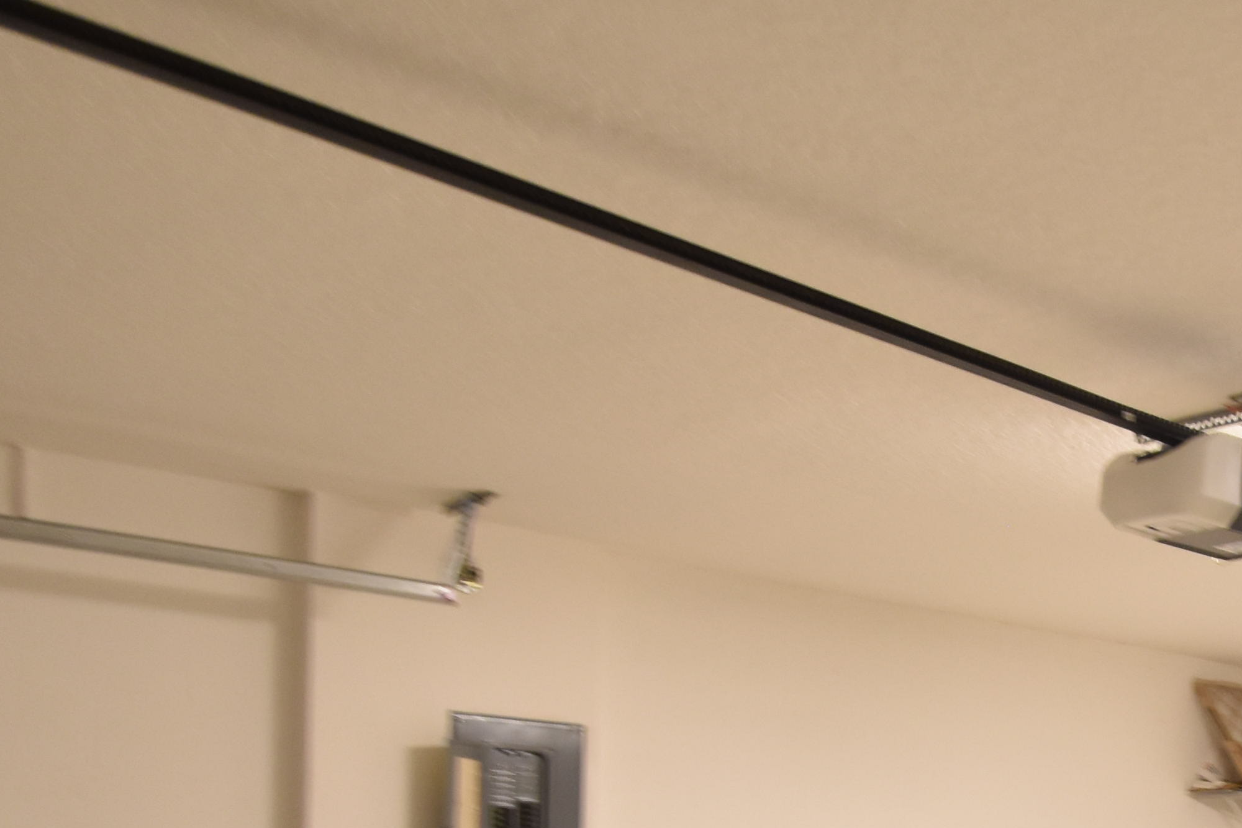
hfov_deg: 37.2
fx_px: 1552
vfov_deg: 27.2
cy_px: 924
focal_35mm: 45
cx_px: 1341
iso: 800
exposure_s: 1/10
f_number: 3.5
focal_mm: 10
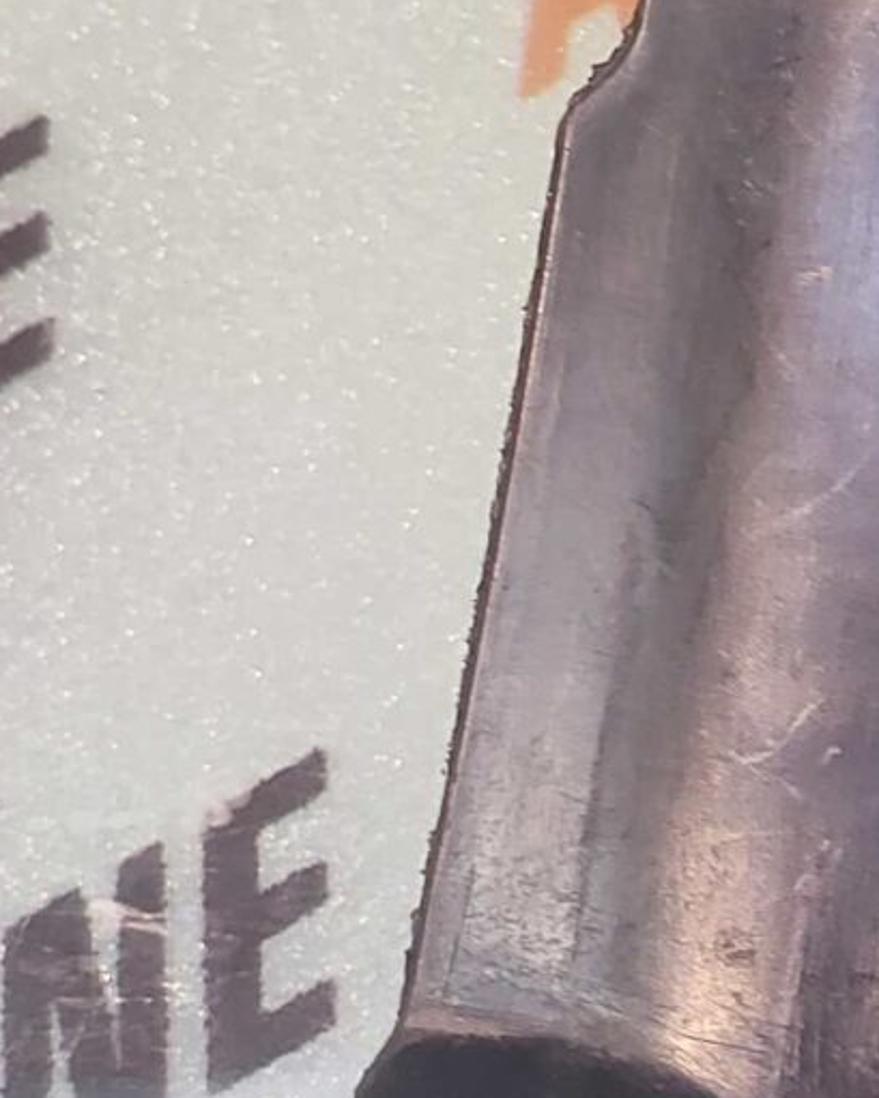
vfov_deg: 21.5
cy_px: -180
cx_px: 2037
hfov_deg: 13.8
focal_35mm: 83
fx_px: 2698
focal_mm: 4.74
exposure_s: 1/33
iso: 160
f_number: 1.79
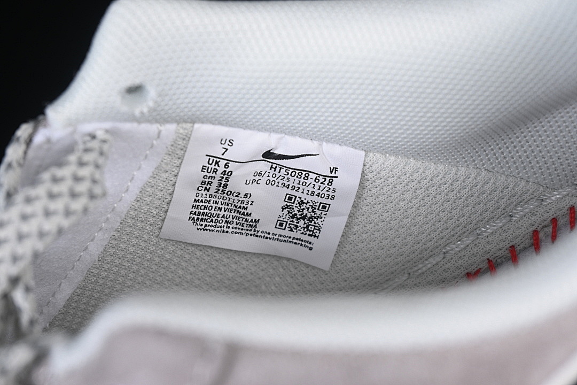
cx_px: 288
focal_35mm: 75
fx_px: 1202
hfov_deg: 27.0
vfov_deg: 18.2
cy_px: 192
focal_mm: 50
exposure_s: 1/80
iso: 160
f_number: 7.1
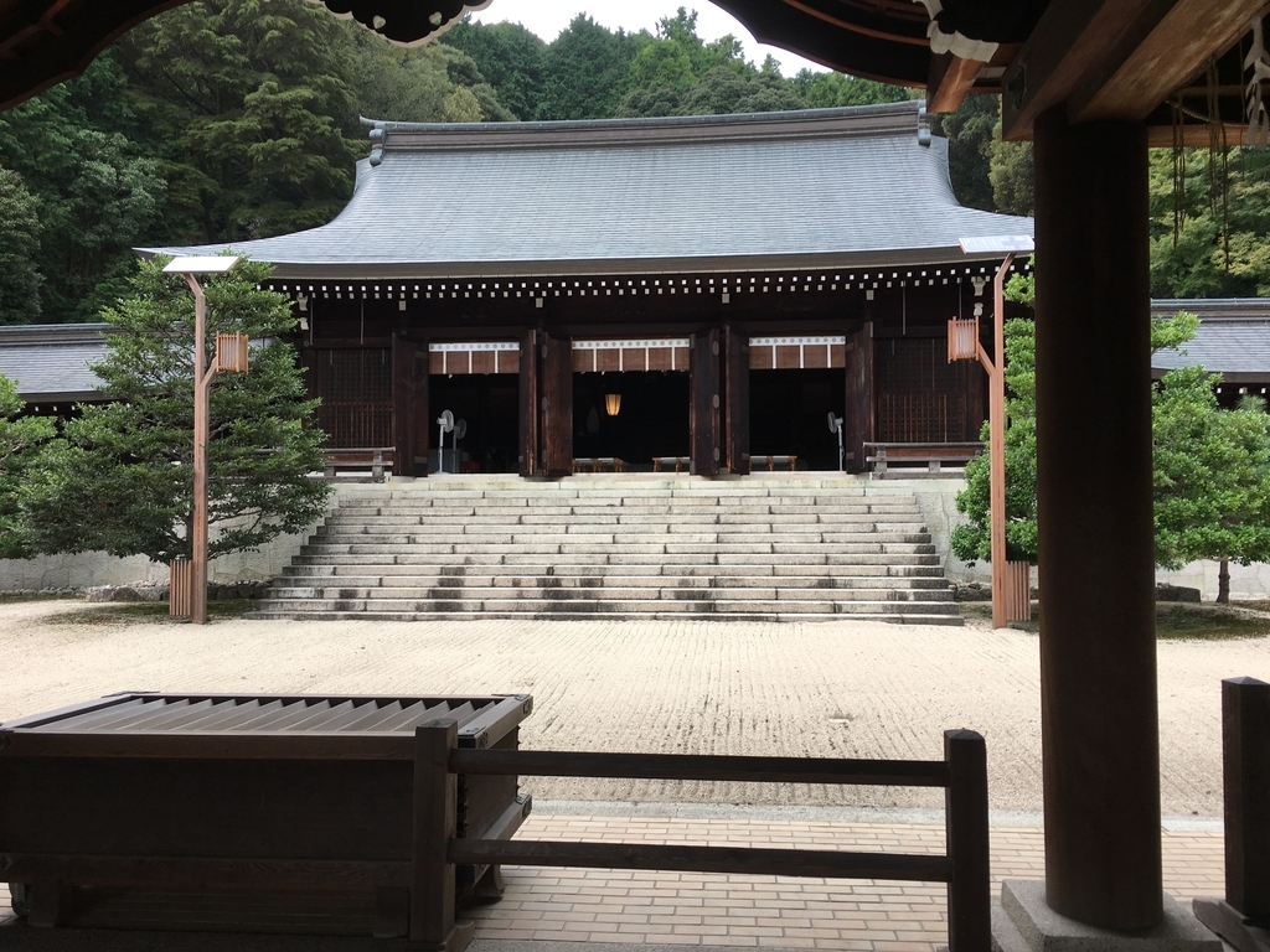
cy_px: 476
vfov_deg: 48.2
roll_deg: -0.3
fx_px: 1064
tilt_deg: +1.5
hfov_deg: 61.7
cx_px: 635
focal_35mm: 29
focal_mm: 4.15
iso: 25
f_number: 2.2
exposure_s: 1/289
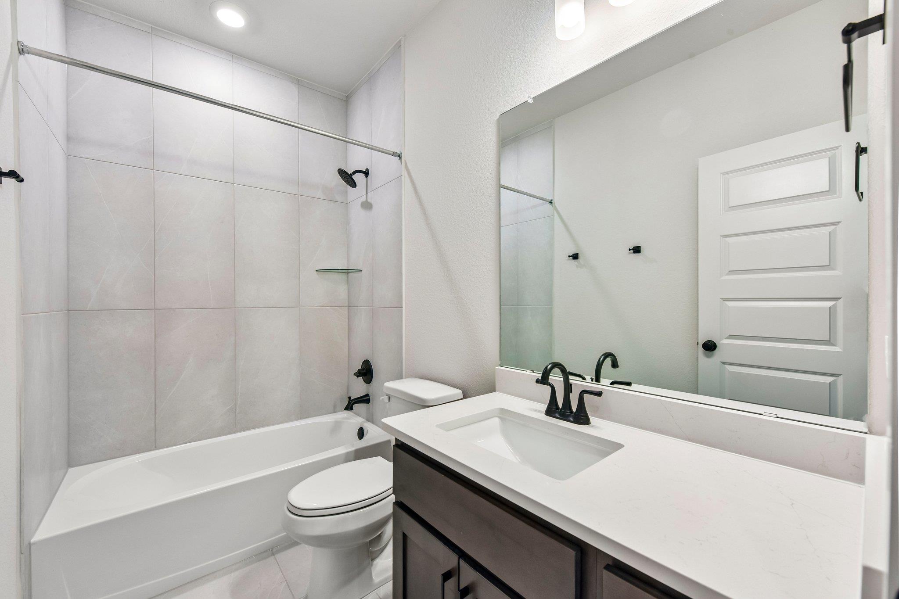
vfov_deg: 81.2
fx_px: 350
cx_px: 450
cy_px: 300
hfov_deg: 104.3
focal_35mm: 14
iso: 220
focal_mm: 14
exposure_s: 1/15
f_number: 8
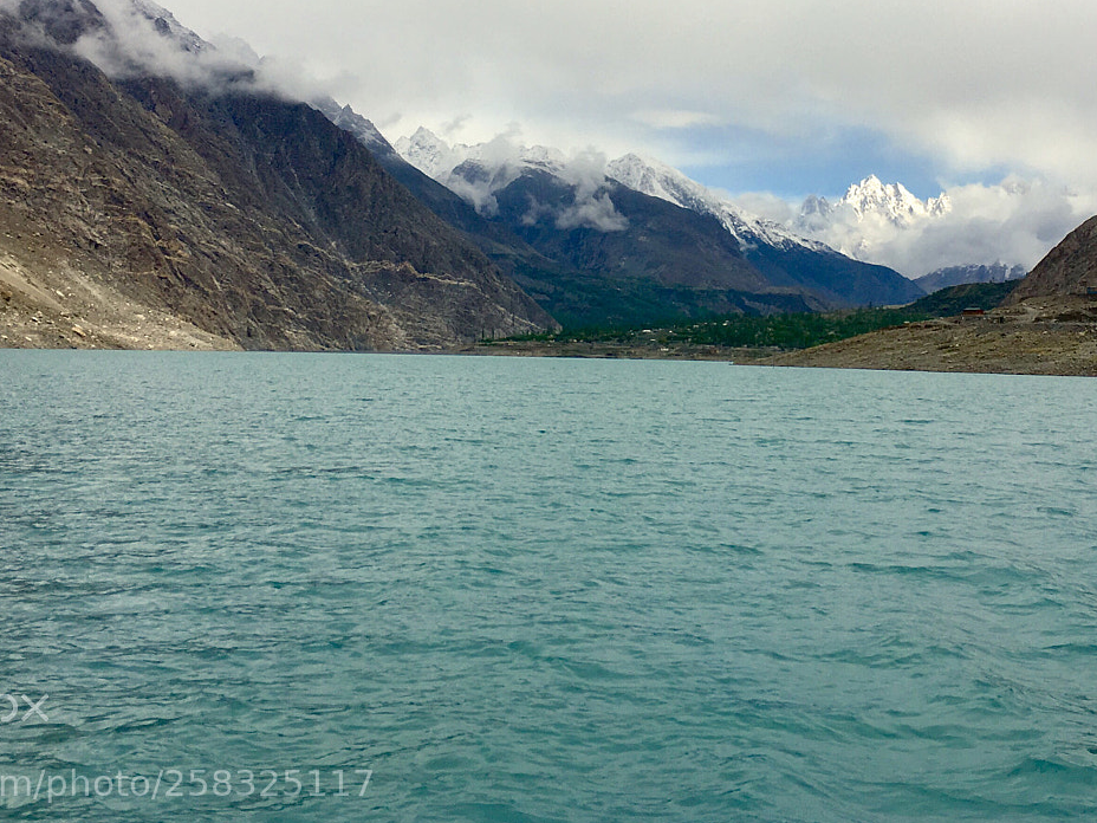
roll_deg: -1.5
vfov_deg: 28.5
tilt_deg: +7.5
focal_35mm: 50
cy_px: 167
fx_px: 1585
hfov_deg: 37.9
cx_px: 701
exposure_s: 1/2849
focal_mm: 4.15
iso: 25
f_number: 2.2
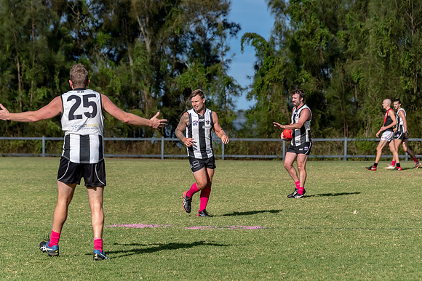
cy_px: 140
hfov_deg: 8.8
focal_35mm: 234
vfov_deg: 5.9
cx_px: 211
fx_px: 2747
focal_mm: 155
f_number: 6.3
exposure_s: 1/4000
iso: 800
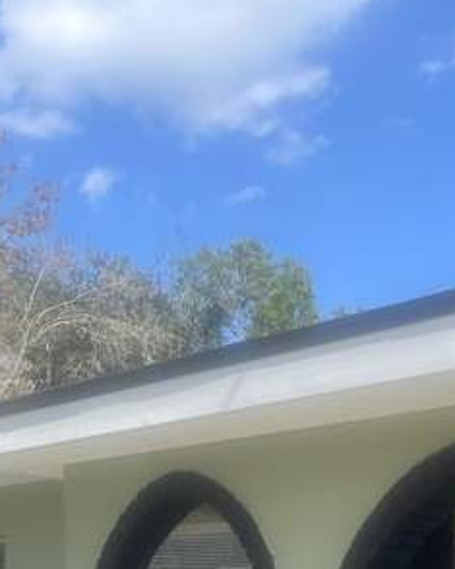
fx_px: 1162
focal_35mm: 69
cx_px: 168
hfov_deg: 22.1
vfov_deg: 26.1
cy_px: 569
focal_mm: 4.2
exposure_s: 1/1667
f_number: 1.6
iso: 32
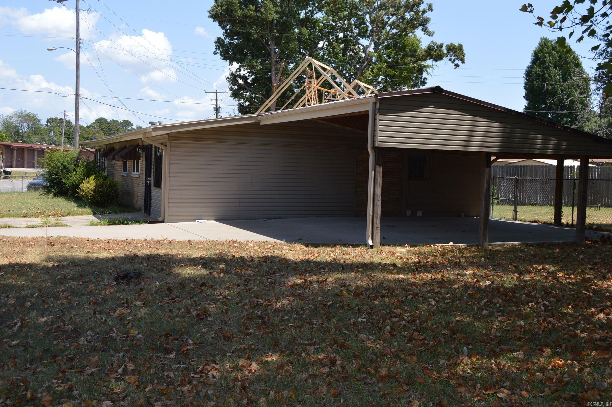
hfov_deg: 49.6
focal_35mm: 39
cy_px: 204
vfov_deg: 34.1
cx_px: 306
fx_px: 662
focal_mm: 26
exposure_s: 1/200
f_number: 7.1
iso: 100
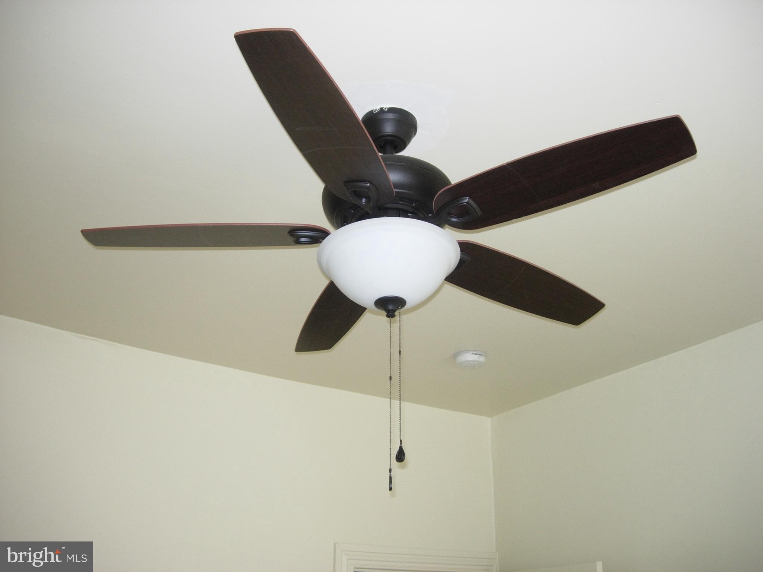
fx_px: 838
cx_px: 382
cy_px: 286
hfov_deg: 49.0
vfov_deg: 37.7
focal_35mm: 38
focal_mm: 7.8
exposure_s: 1/32
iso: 79
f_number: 2.8
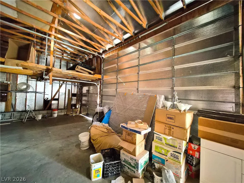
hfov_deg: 106.2
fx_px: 92
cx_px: 122
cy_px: 92
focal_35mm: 13
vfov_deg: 89.9
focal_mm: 1.7
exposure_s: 1/60
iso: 1250
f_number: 2.2
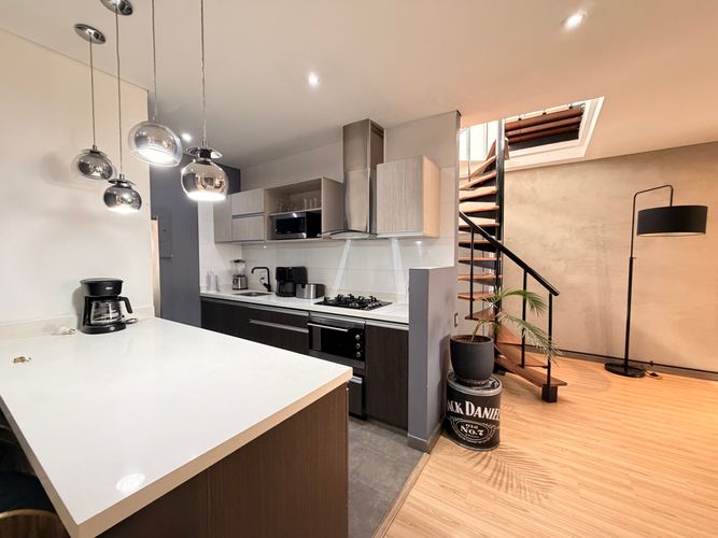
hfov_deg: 102.1
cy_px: 269
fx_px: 290
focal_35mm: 14
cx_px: 359
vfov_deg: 85.7
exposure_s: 1/60
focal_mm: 2.22
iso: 500
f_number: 2.2
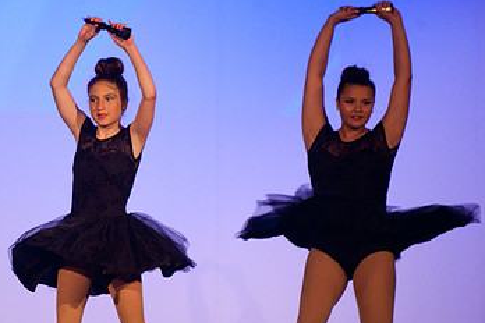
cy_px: 198
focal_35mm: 333
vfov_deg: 4.1
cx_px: 110
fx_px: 4486
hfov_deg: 6.2
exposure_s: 1/200
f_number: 2.8
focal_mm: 200
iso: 3200
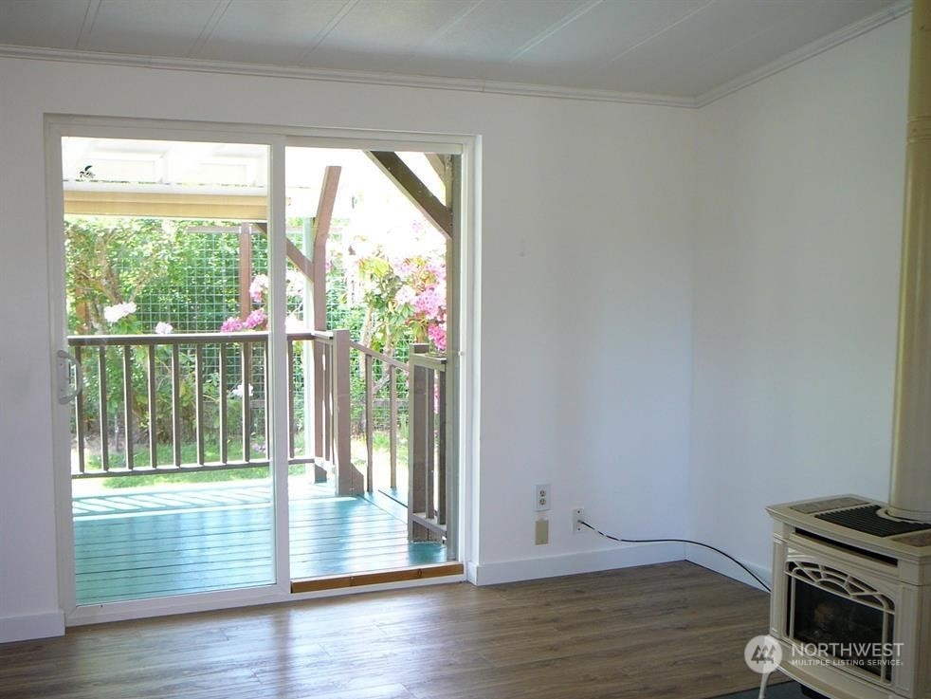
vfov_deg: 35.2
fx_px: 1103
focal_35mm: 41
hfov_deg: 45.8
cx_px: 466
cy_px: 350
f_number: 3.1
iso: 80
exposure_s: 1/20
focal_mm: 6.1
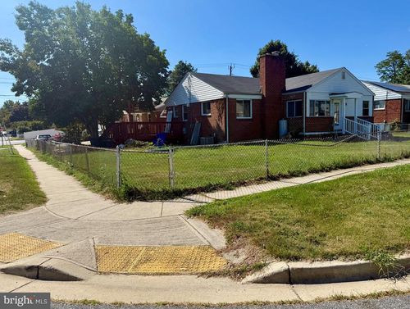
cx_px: 205
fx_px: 285
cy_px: 154
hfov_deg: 71.5
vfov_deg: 57.0
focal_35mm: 24
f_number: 1.78
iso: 80
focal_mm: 6.76
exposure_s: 1/4673
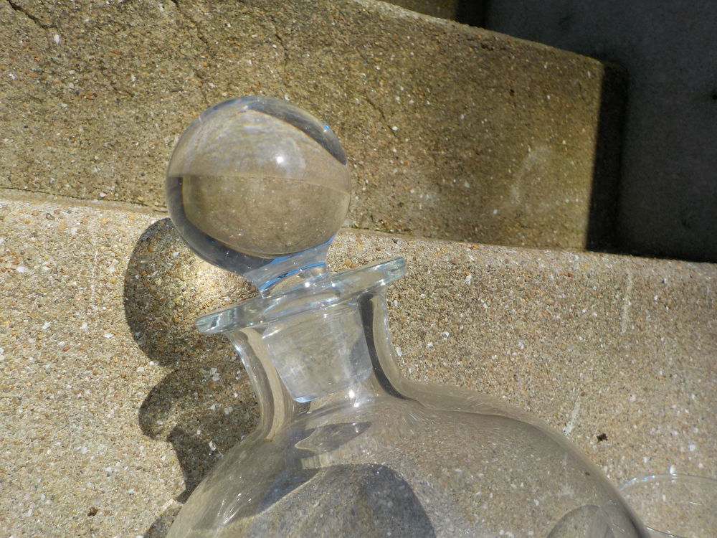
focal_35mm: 30
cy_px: 269
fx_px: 621
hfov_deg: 60.0
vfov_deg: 46.8
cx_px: 358
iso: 125
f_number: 3.3
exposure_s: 1/800
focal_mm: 4.1
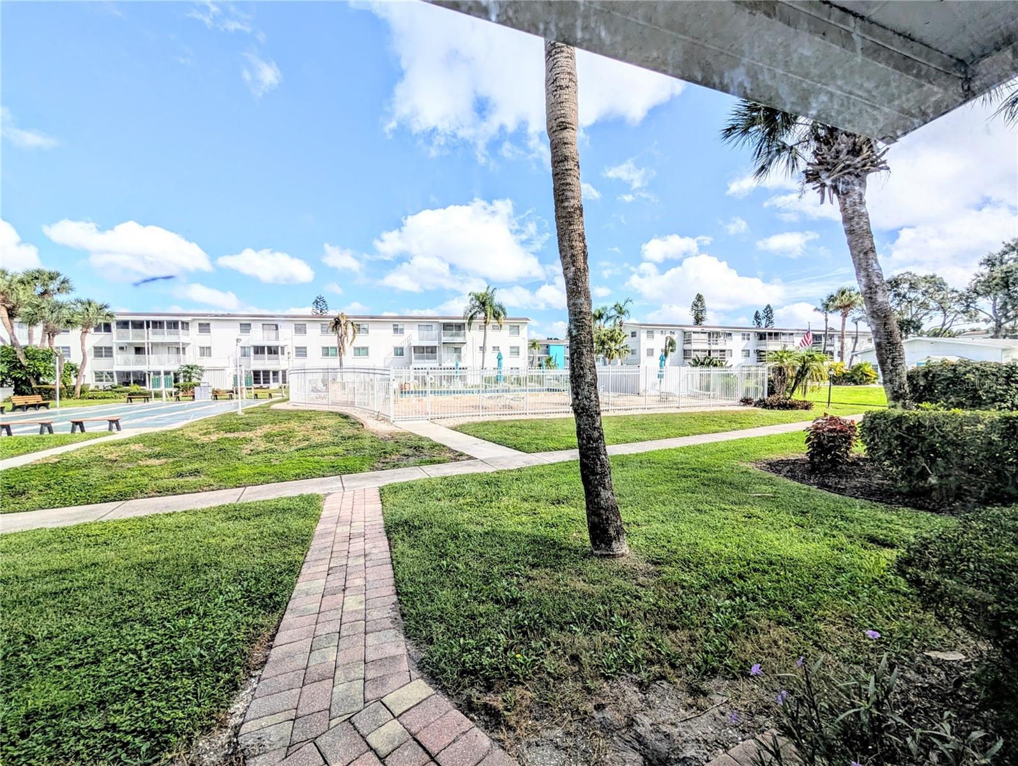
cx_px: 509
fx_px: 353
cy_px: 383
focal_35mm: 12
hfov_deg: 110.5
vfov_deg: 94.6
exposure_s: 1/2924
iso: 52
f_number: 1.7
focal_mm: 2.02
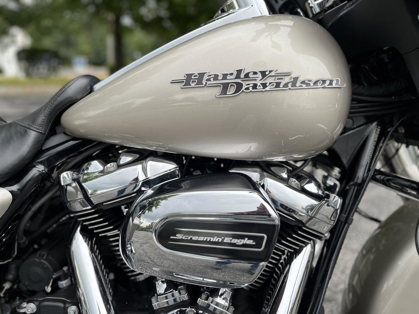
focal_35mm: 26
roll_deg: -3.3
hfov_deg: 67.3
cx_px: 210
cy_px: 157
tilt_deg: -20.1
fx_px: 315
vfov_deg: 53.1
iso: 50
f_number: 1.6
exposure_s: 1/676
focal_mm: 5.1
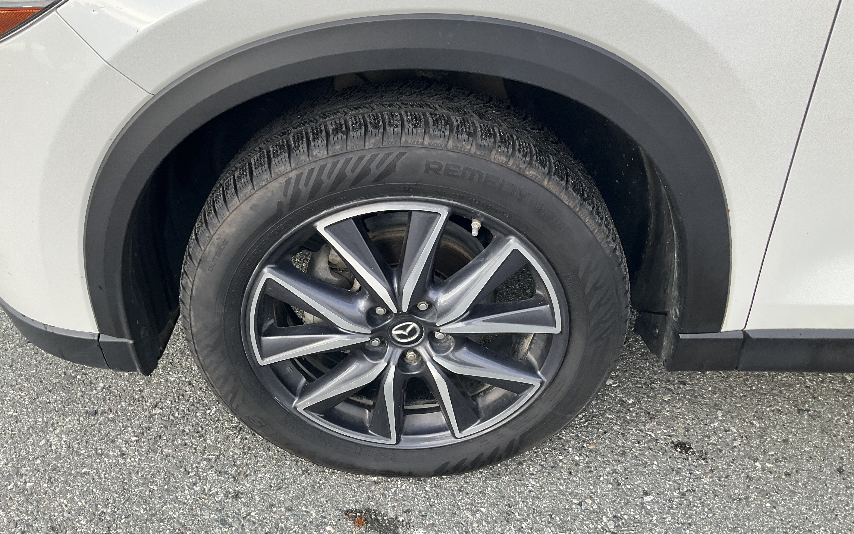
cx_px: 426
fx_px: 722
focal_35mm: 31
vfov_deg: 40.6
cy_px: 275
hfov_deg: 61.2
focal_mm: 3
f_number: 1.8
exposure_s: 1/198
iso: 20
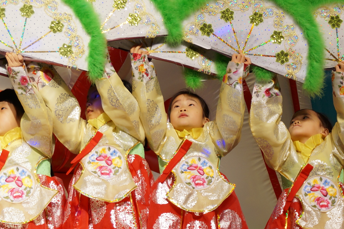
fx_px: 1388
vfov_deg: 9.4
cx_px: 306
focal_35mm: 145
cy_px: 129
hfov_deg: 14.0
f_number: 5
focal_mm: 35
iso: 125
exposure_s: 1/60
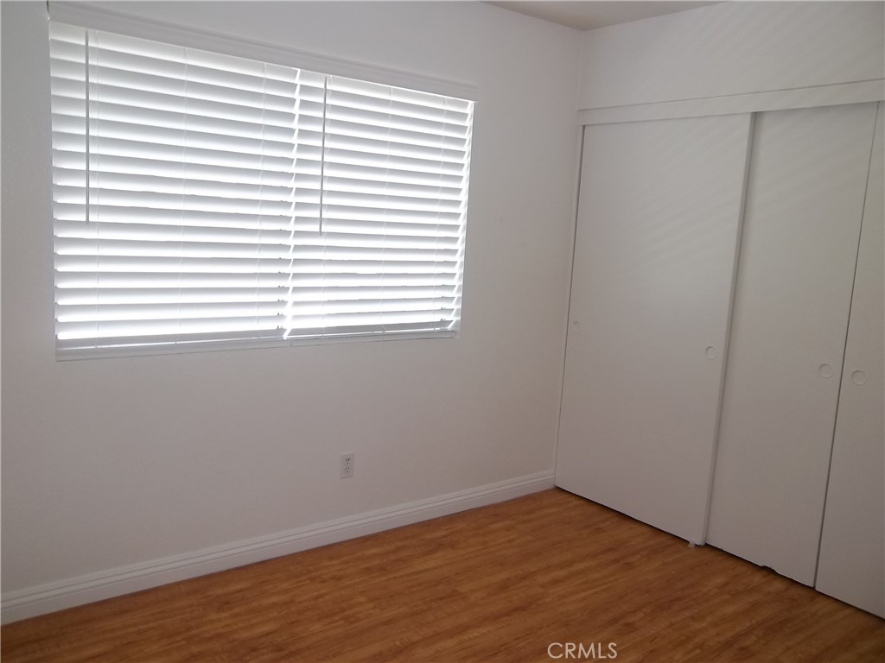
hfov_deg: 63.4
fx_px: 716
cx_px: 442
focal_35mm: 28
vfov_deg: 49.7
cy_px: 332
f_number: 3.5
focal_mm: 5.05
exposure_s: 1/30
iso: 64
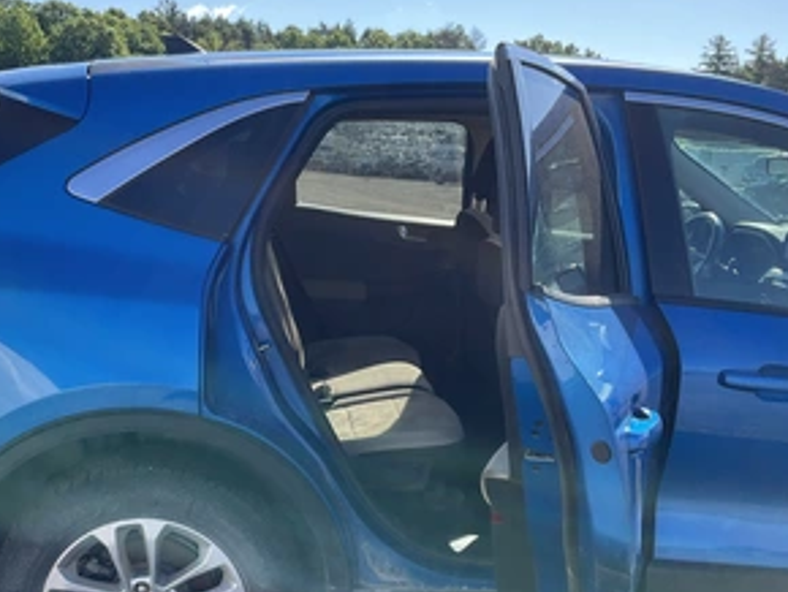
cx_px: 326
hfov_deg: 46.6
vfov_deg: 35.8
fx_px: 911
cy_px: 367
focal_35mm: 40
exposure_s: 1/486
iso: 25
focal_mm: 3
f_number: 1.8
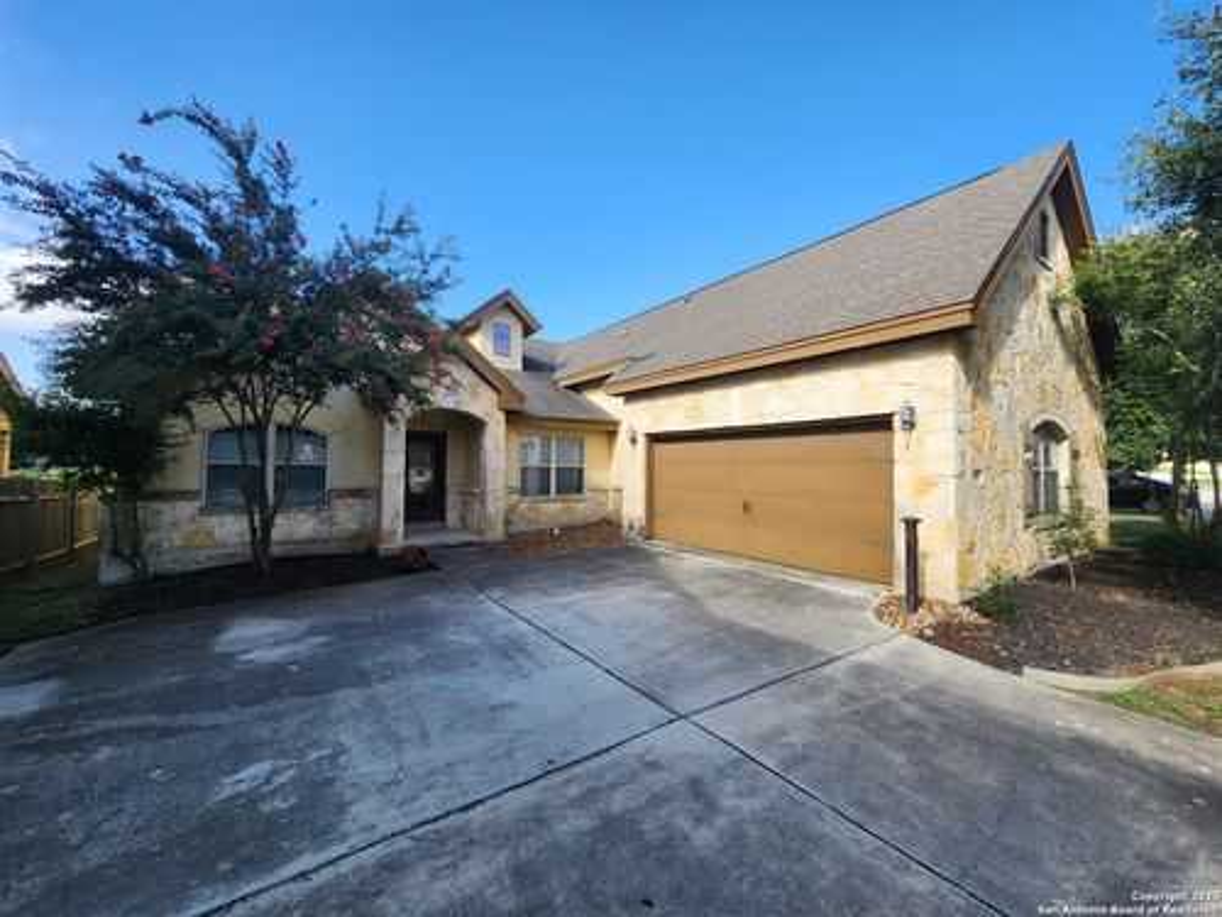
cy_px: 458
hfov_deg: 106.2
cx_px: 611
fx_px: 459
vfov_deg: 89.9
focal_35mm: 13
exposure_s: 1/820
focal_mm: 2.2
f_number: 2.2
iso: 50
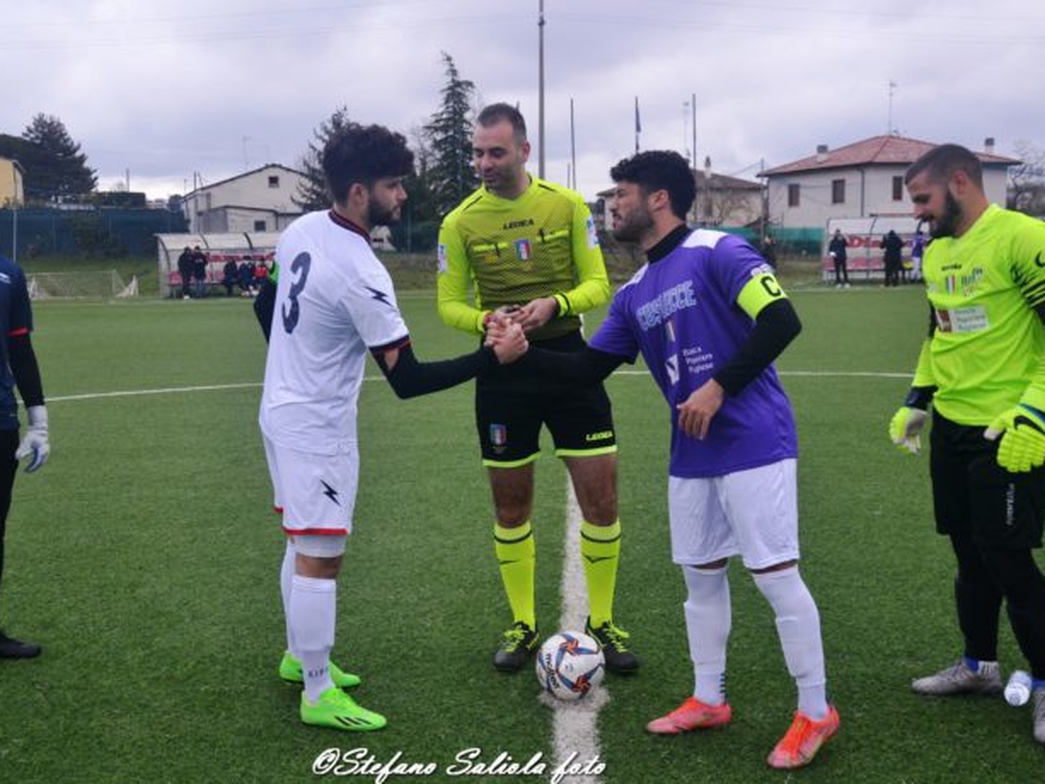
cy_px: 394
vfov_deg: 39.7
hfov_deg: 51.3
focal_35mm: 36
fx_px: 1087
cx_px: 505
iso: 220
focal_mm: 22
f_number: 5.6
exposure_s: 1/125
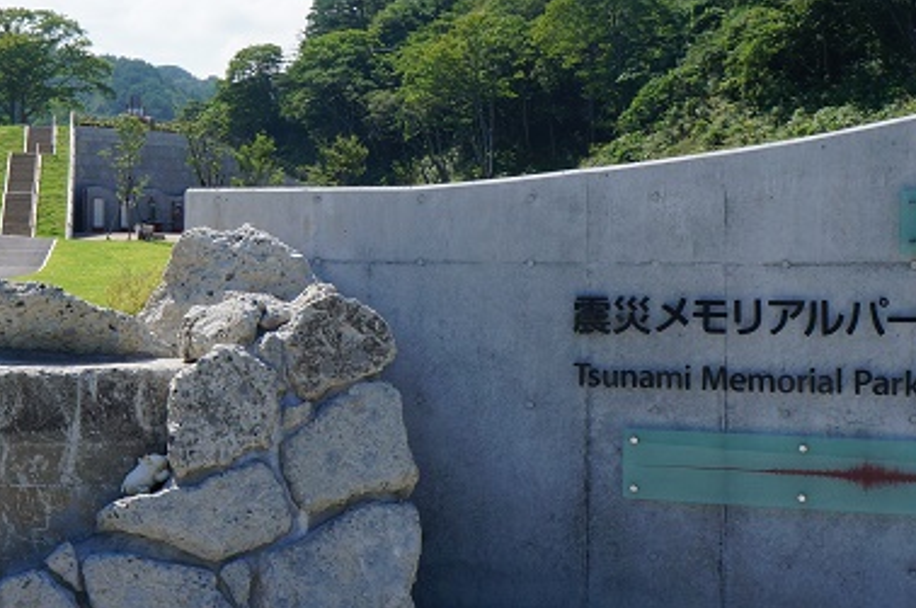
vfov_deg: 19.1
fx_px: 1804
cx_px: 276
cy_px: 218
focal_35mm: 71
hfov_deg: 28.2
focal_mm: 22
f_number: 13
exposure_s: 1/320
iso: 200
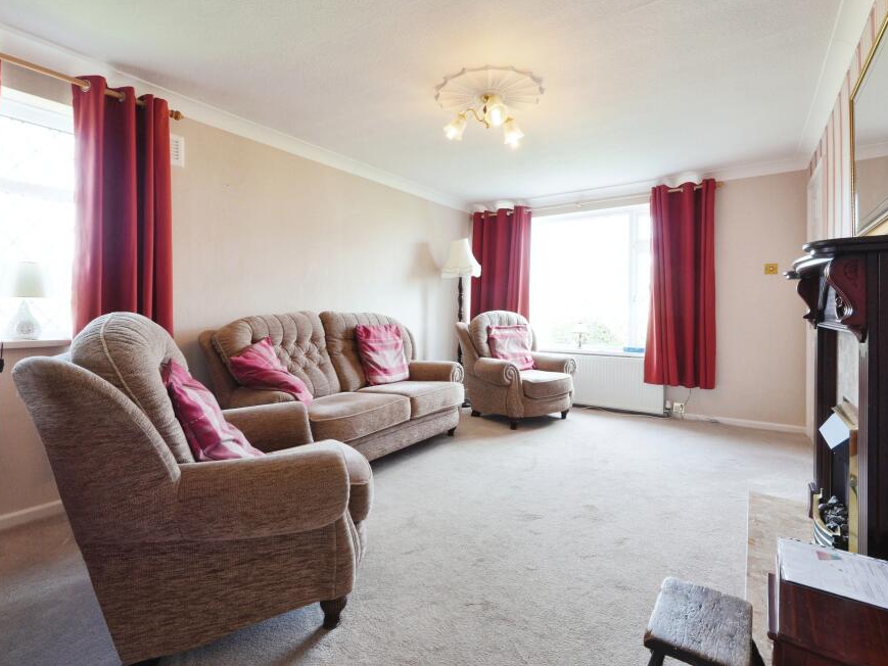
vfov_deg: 74.7
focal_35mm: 17
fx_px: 436
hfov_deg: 91.0
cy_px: 329
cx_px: 451
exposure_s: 1/6
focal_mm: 10
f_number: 8
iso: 160
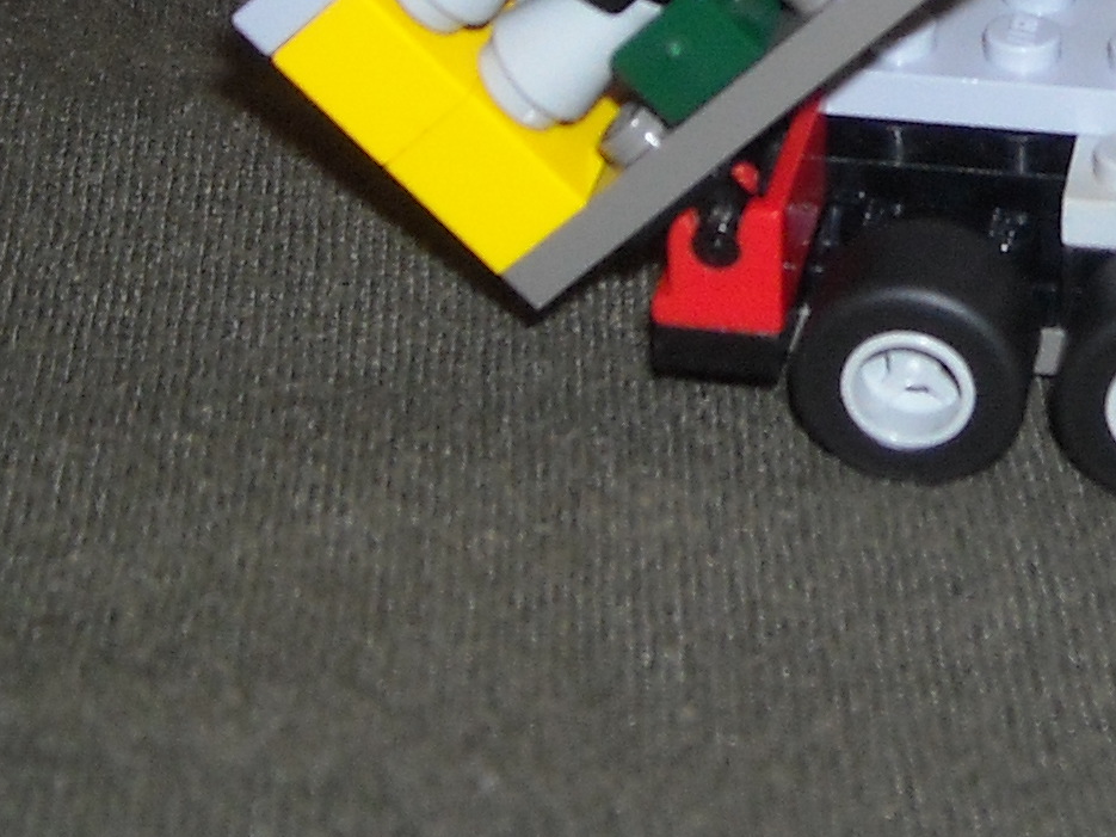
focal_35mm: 115
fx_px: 3707
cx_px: 1031
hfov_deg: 16.9
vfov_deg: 12.8
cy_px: 57
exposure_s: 1/60
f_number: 5.6
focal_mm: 5.7
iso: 200
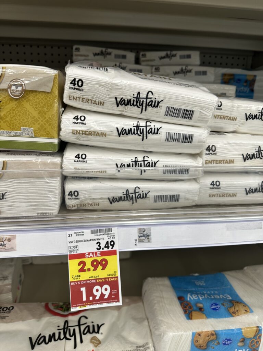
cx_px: 132
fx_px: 243
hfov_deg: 56.8
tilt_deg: -14.3
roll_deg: -0.9
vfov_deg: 71.6
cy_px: 176
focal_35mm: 24
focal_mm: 6.86
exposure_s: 1/61
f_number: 1.78
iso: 80
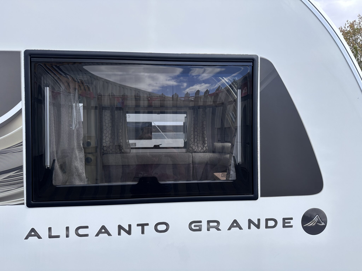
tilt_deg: -2.0
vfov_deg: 56.8
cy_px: 136
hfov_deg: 71.6
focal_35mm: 24
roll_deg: +1.3
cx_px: 181
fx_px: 251
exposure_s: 1/2410
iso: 80
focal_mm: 6.86
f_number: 1.78
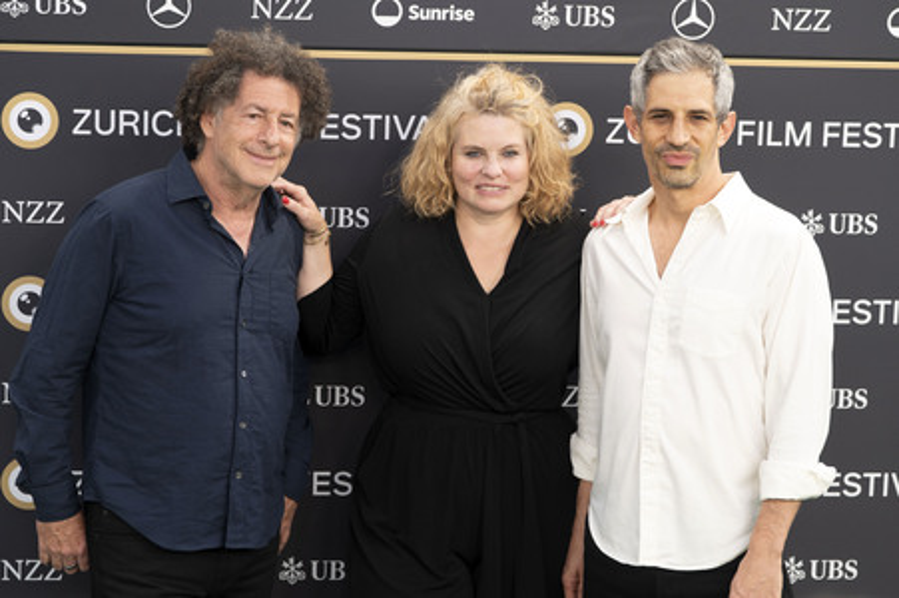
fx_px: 2296
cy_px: 299
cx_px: 450
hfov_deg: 22.2
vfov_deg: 14.8
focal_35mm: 92
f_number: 4.5
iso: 400
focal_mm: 92
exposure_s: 1/200
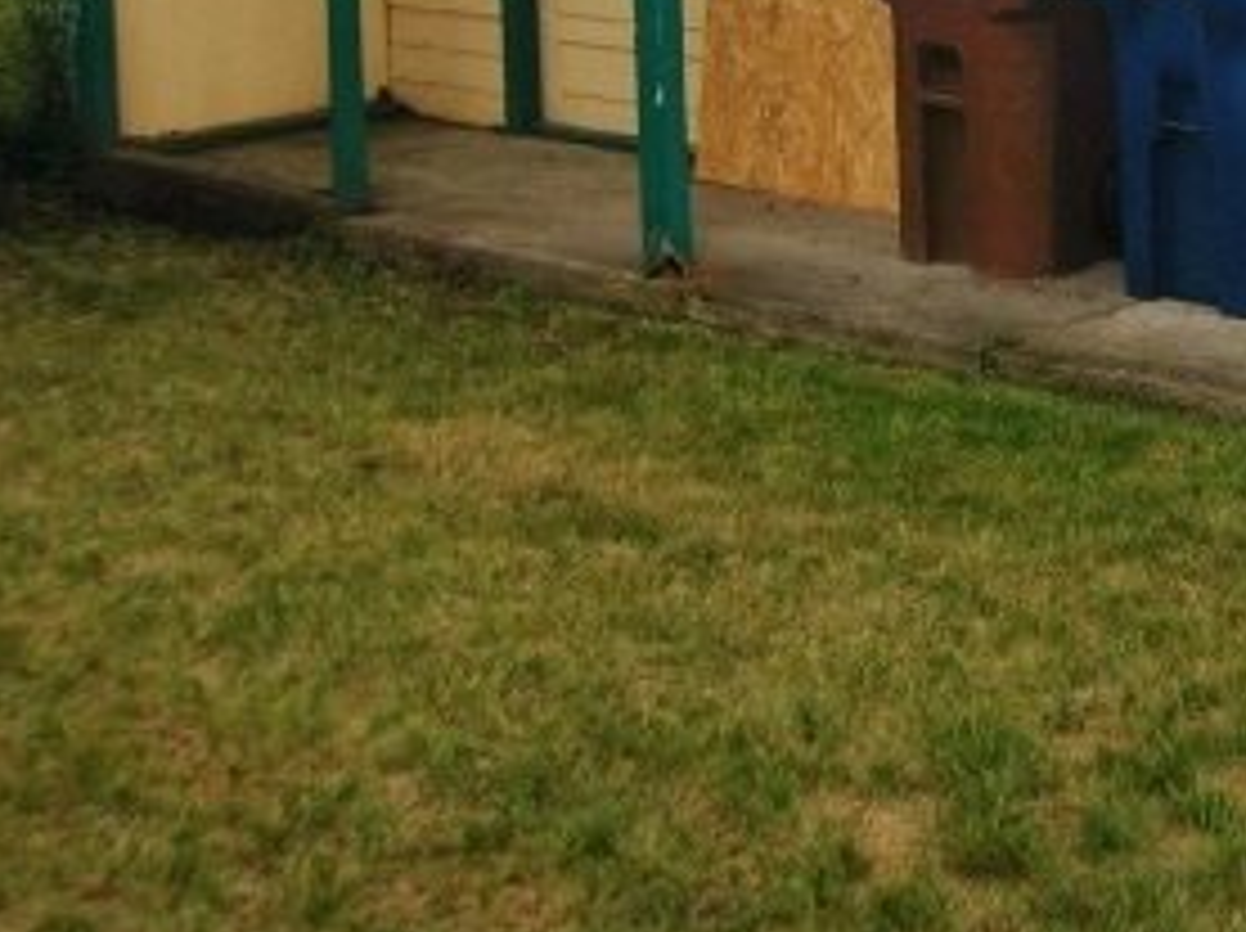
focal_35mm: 104
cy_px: 7
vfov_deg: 14.0
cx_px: 1394
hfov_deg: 18.2
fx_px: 3739
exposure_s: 1/32
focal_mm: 11.4
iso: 100
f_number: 3.3
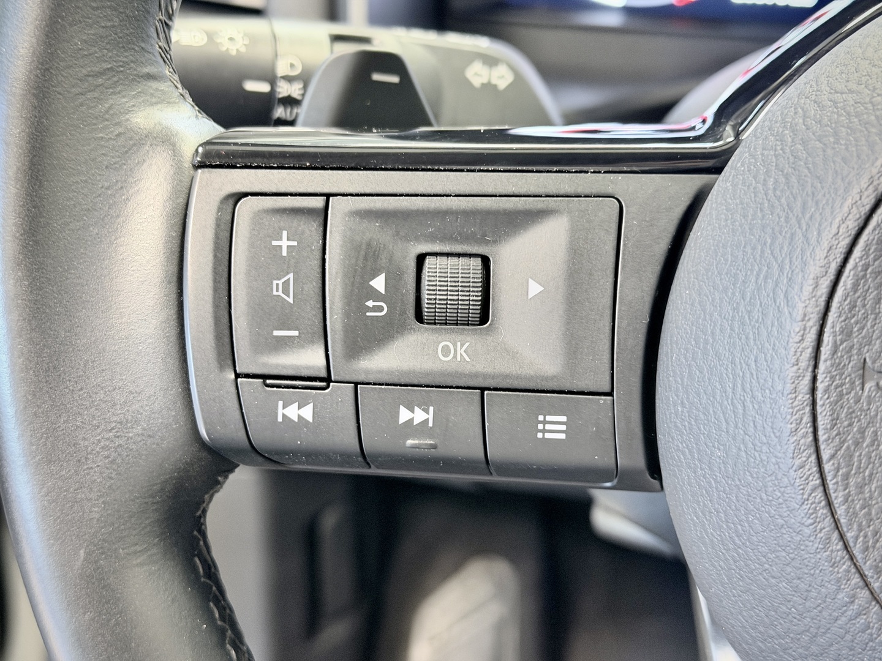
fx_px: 1223
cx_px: 441
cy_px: 330
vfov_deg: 30.3
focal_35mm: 48
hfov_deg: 39.7
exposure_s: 1/33
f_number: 1.78
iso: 500
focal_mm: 6.76
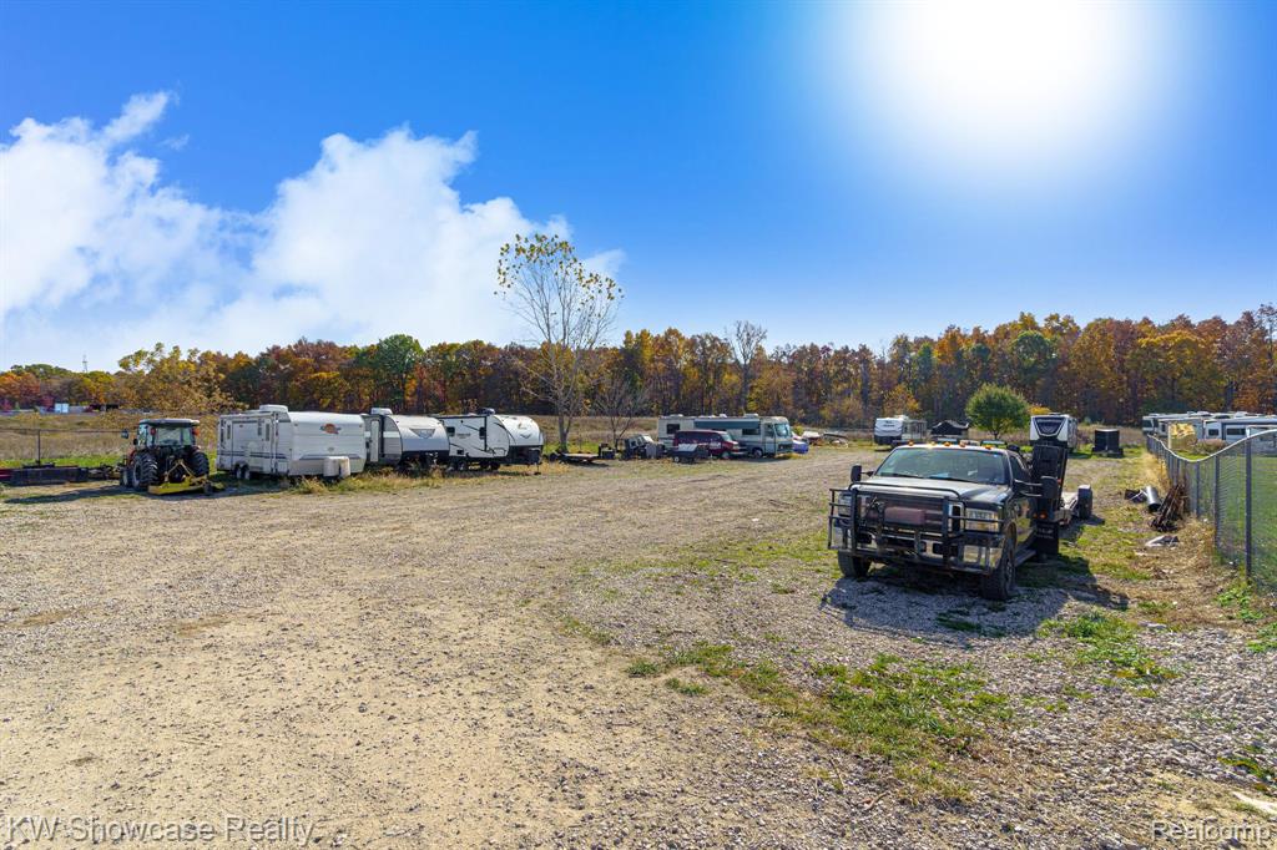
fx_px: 567
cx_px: 638
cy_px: 425
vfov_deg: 73.7
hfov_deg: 96.8
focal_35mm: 16
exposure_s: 1/500
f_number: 7.1
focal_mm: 16
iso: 200
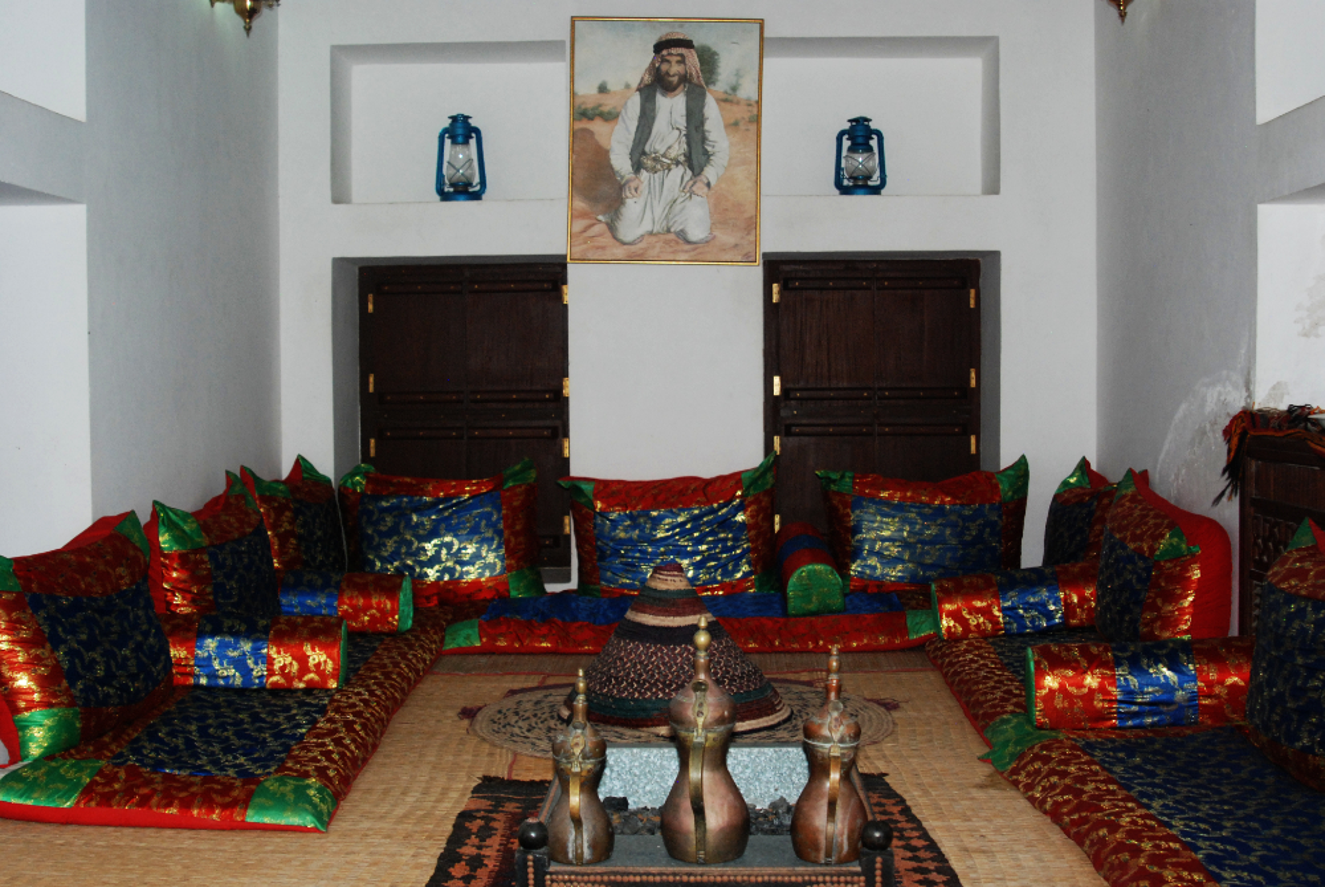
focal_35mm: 42
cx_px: 662
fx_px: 1547
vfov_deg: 32.0
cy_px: 444
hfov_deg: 46.4
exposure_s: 1/40
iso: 640
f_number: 8
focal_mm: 28
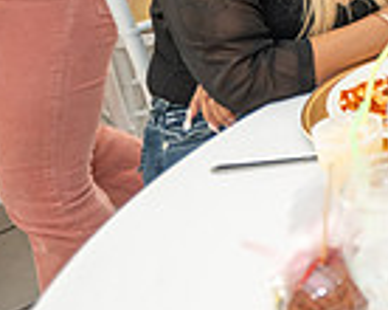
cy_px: -55
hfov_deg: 15.6
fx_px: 1089
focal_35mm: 95
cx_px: 798
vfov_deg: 15.6
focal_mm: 24
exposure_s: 1/160
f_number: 2.8
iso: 800
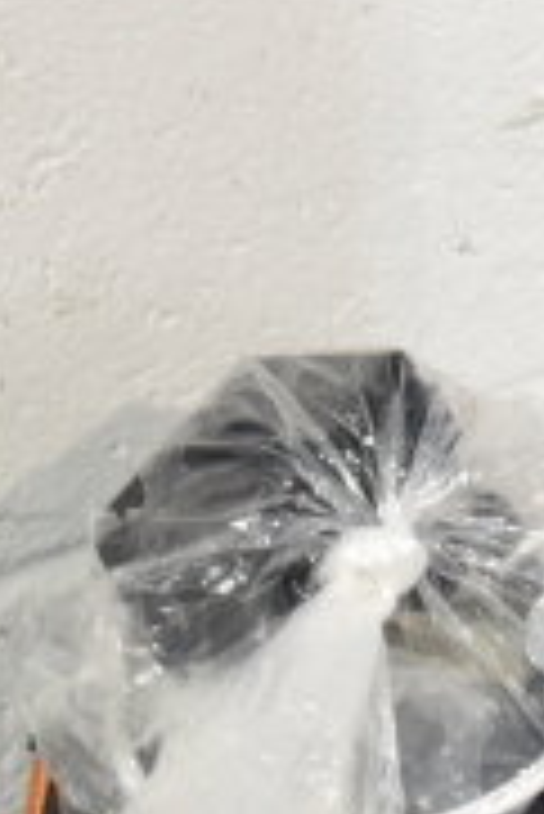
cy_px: -564
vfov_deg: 10.0
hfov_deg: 6.7
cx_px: 1128
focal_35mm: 197
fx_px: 4456
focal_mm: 26
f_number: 4
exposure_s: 1/40
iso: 720
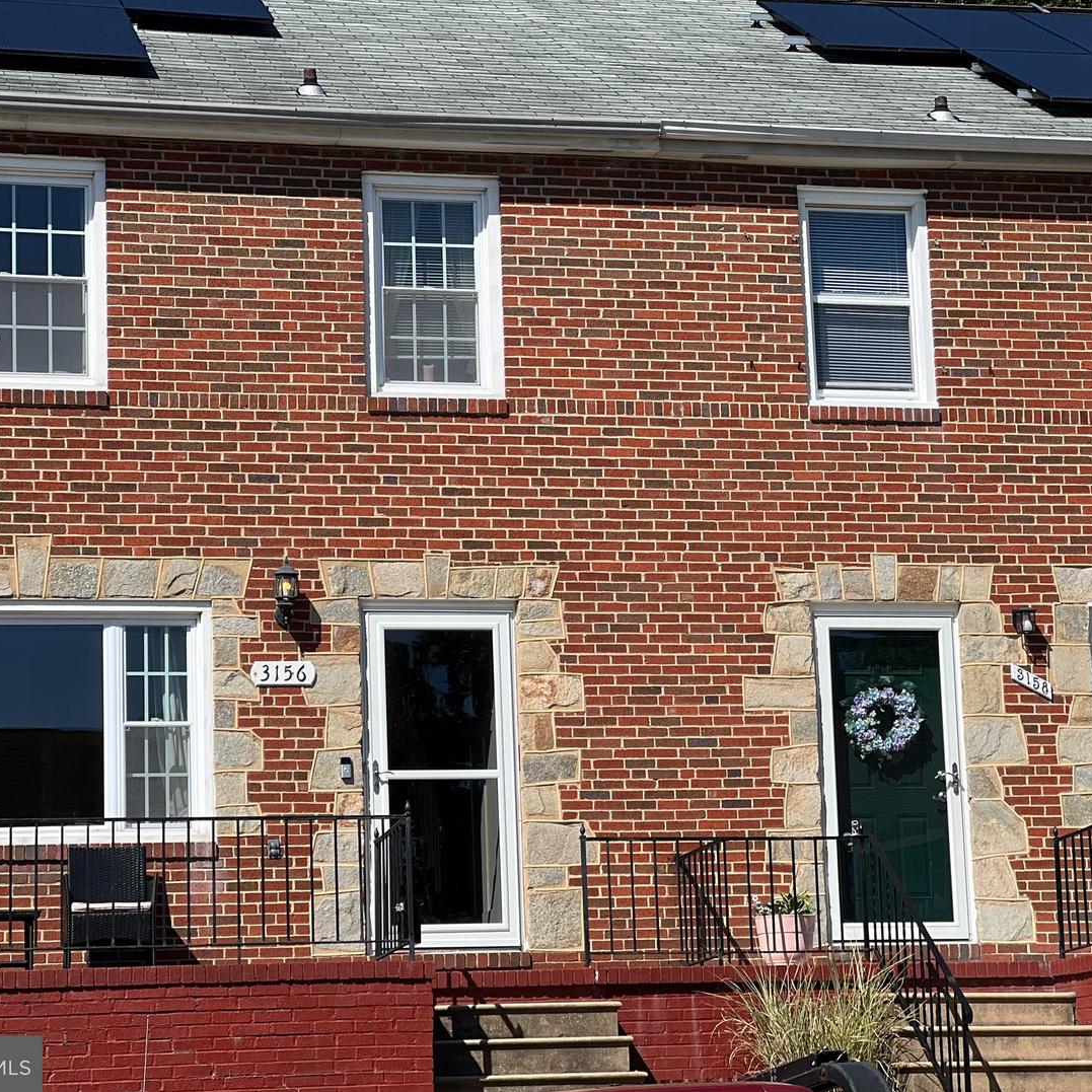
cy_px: 547
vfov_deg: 19.1
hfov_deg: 19.1
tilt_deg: +12.8
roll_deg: +1.9
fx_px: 3248
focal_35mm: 91
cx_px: 594
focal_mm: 9
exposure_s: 1/861
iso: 32
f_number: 2.8
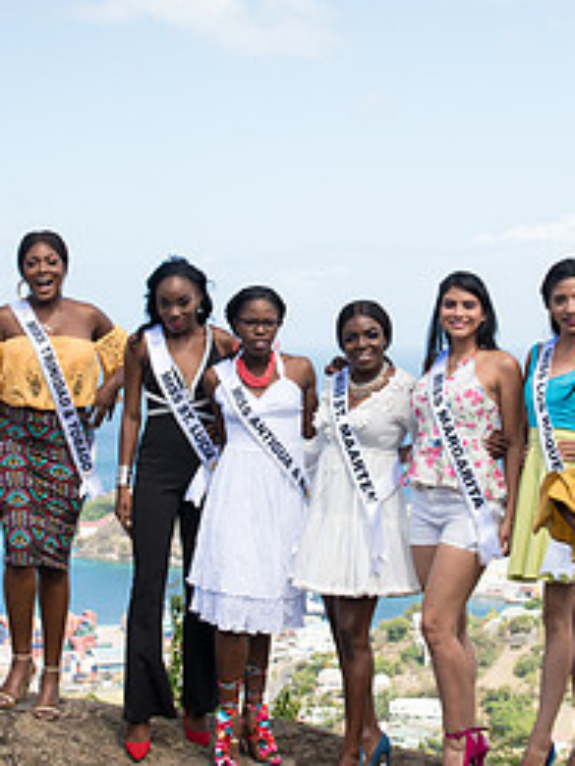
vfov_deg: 21.3
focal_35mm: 92
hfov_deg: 16.1
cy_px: 308
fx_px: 2038
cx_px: 300
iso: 64
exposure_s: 1/160
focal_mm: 31
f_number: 5.6
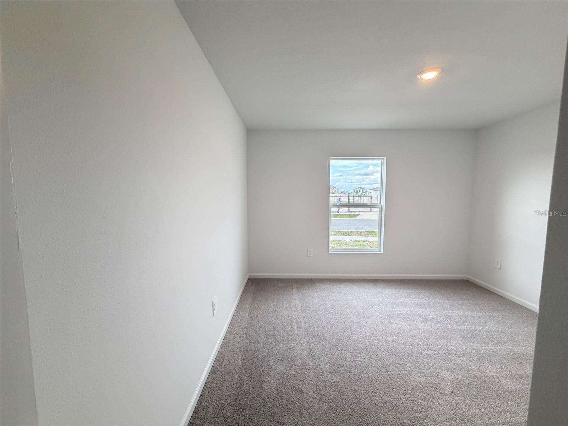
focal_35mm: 14
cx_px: 284
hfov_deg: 102.1
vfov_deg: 85.7
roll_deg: +1.0
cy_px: 213
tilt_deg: -4.8
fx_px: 230
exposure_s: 1/120
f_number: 2.2
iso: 250
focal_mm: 2.22
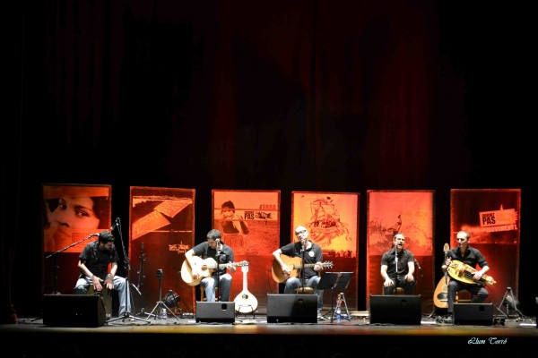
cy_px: 179
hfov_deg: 20.9
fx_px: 1457
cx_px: 269
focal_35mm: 98
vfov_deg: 14.0
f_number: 4.2
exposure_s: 1/60
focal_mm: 65
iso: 2000
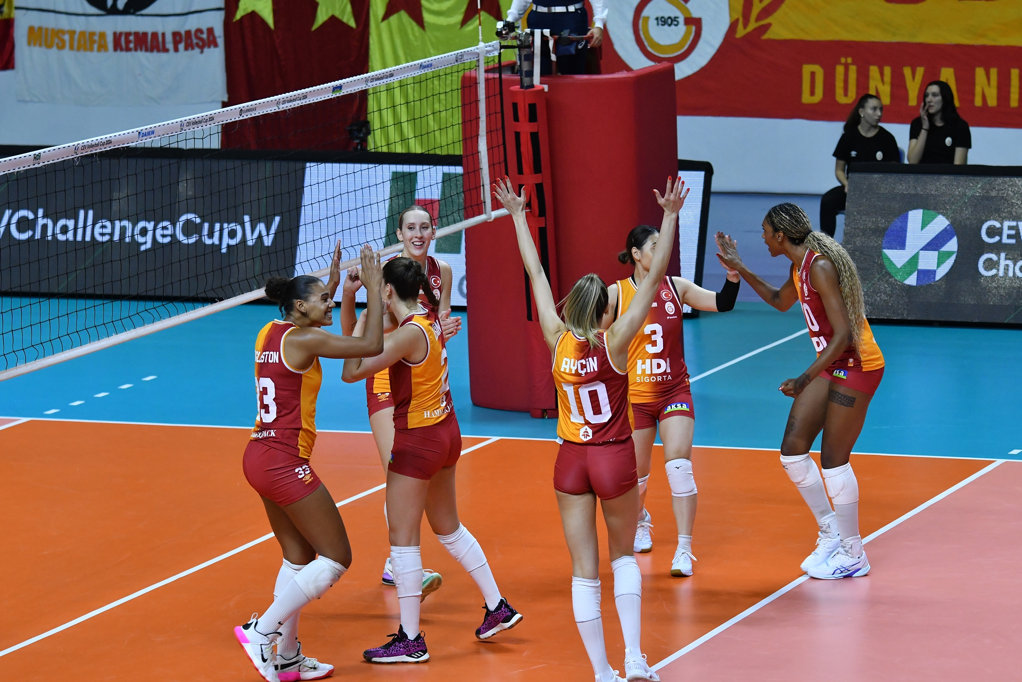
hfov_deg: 12.2
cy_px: 341
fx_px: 4769
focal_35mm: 168
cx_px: 511
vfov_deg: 8.2
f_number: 4
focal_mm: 112
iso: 1600
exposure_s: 1/800
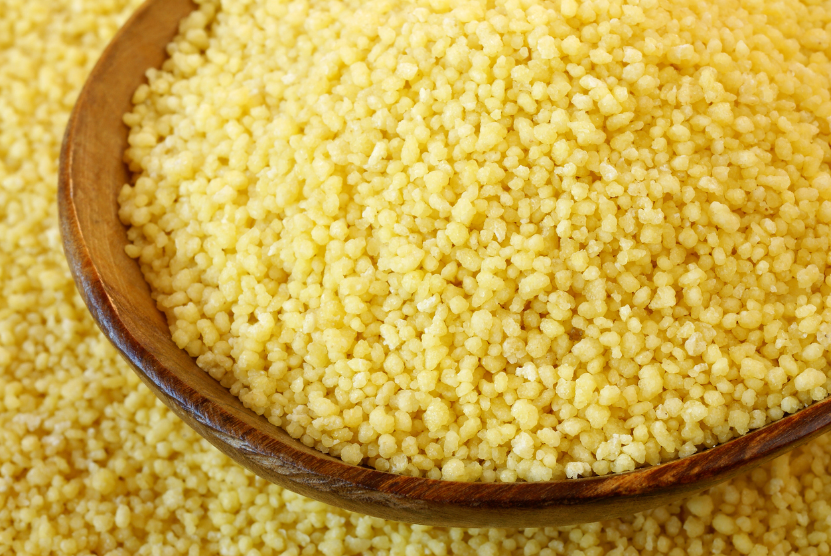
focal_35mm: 75
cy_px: 278
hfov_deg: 27.0
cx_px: 416
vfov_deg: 18.2
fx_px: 1733
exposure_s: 1/1.25
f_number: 18
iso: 100
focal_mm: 50
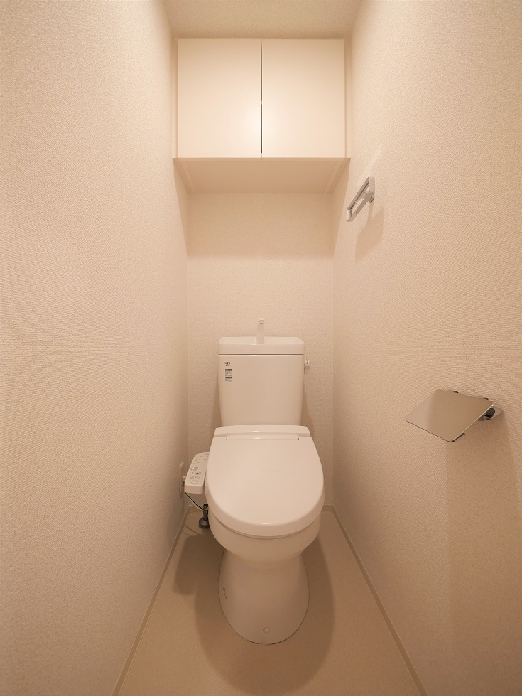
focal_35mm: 14
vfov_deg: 102.1
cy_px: 348
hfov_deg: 85.7
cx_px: 261
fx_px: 281
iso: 640
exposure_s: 1/40
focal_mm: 7
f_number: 4
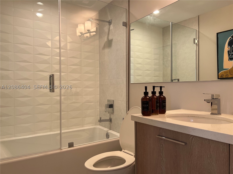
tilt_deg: +0.1
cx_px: 116
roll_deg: +0.8
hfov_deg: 67.3
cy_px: 87
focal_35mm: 26
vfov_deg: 53.1
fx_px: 175
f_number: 1.5
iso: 100
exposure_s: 1/120
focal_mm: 5.7
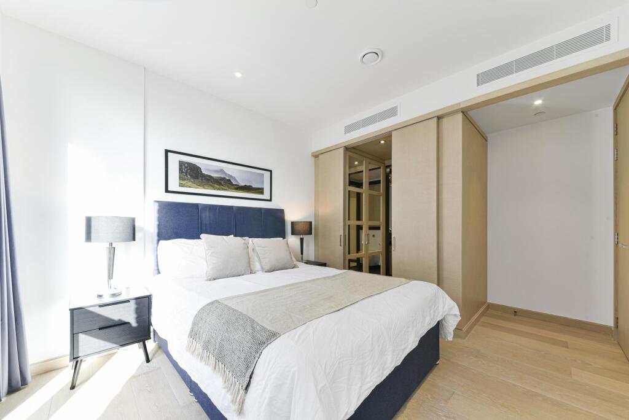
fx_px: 210
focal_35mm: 12
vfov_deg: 90.1
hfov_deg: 112.6
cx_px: 314
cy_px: 210
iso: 200
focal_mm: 12
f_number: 13
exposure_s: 1/8
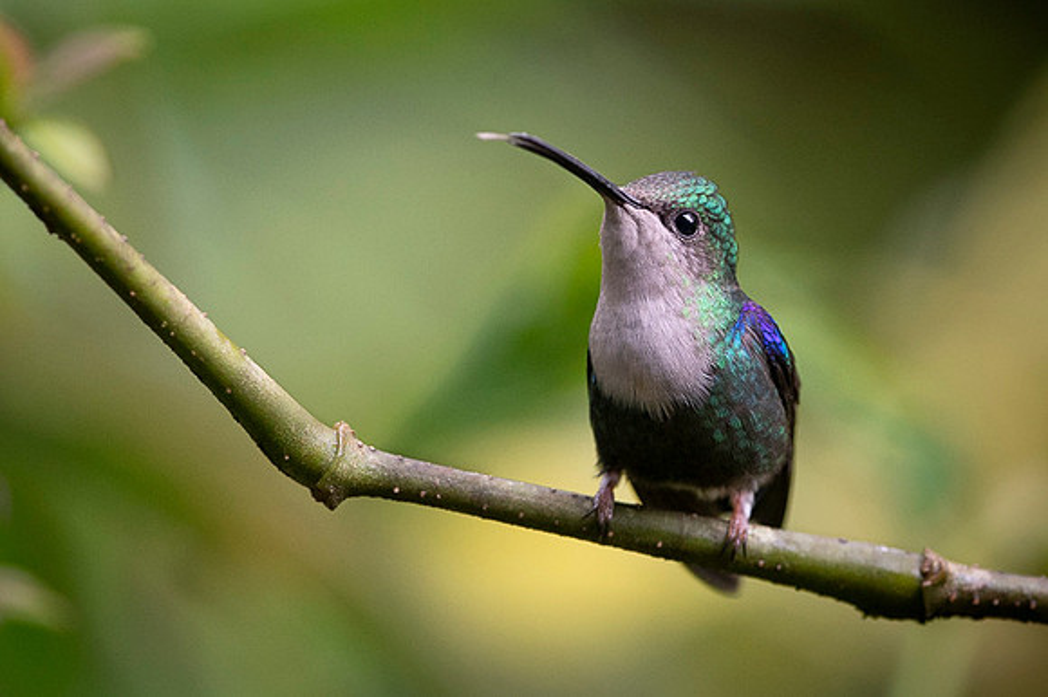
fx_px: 24919
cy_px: 226
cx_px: 693
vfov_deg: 1.6
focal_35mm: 857
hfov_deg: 2.4
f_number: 4
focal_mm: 500
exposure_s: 1/500
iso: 2500
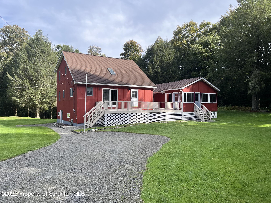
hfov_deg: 67.3
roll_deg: +0.4
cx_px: 136
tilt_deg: +1.6
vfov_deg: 53.1
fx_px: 204
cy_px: 102
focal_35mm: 26
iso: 50
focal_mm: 5.1
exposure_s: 1/992
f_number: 1.6
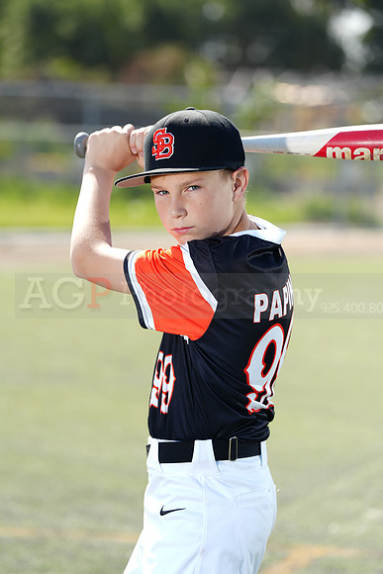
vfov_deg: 12.0
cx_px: 192
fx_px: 2727
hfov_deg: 8.0
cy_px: 287
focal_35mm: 171
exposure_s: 1/250
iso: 64
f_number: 4.5
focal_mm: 171
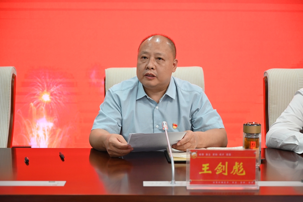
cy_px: 101
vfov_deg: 19.5
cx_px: 152
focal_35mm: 70
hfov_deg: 28.8
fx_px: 589
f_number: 4
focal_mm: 70
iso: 1800
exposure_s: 1/125
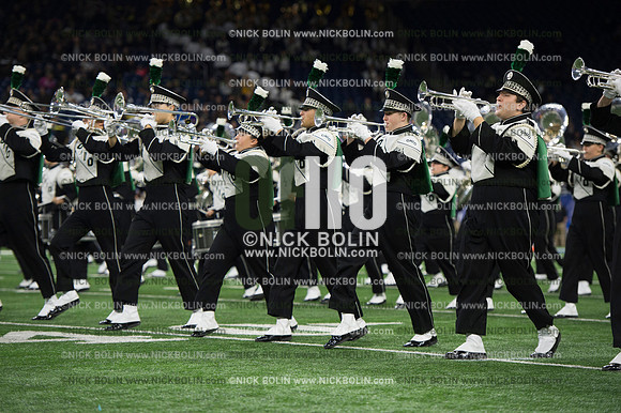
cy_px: 206
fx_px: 2327
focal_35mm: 135
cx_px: 310
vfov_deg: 10.1
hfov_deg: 15.2
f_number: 3.5
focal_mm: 135
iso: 2500
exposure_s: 1/1600
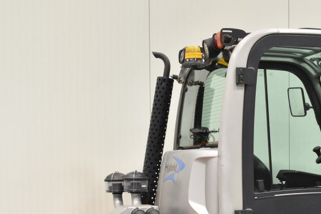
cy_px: 212
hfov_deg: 23.9
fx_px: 740
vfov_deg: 16.1
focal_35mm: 83
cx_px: 279
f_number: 6.3
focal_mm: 27
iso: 1000
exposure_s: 1/20
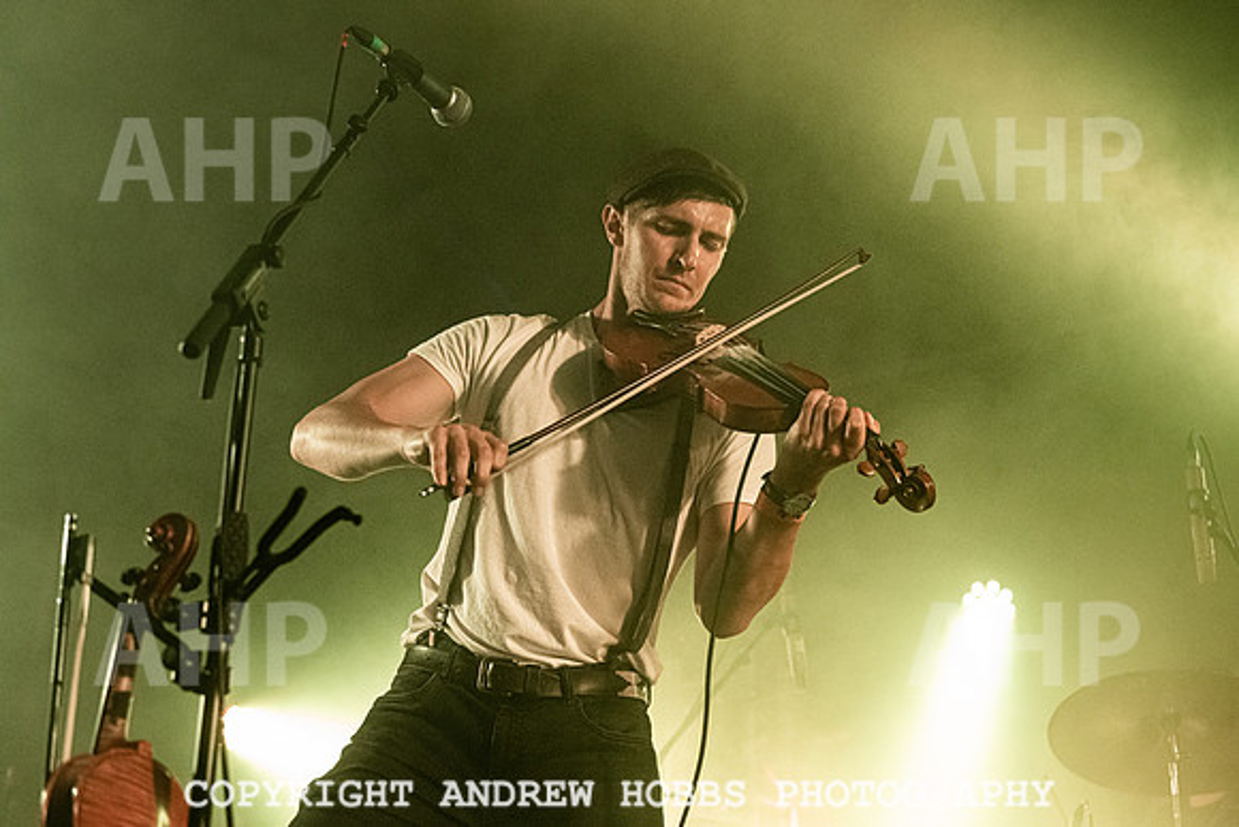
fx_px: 1884
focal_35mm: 55
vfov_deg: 24.7
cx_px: 675
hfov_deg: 36.4
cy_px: 374
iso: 6400
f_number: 4
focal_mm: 50
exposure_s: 1/1000
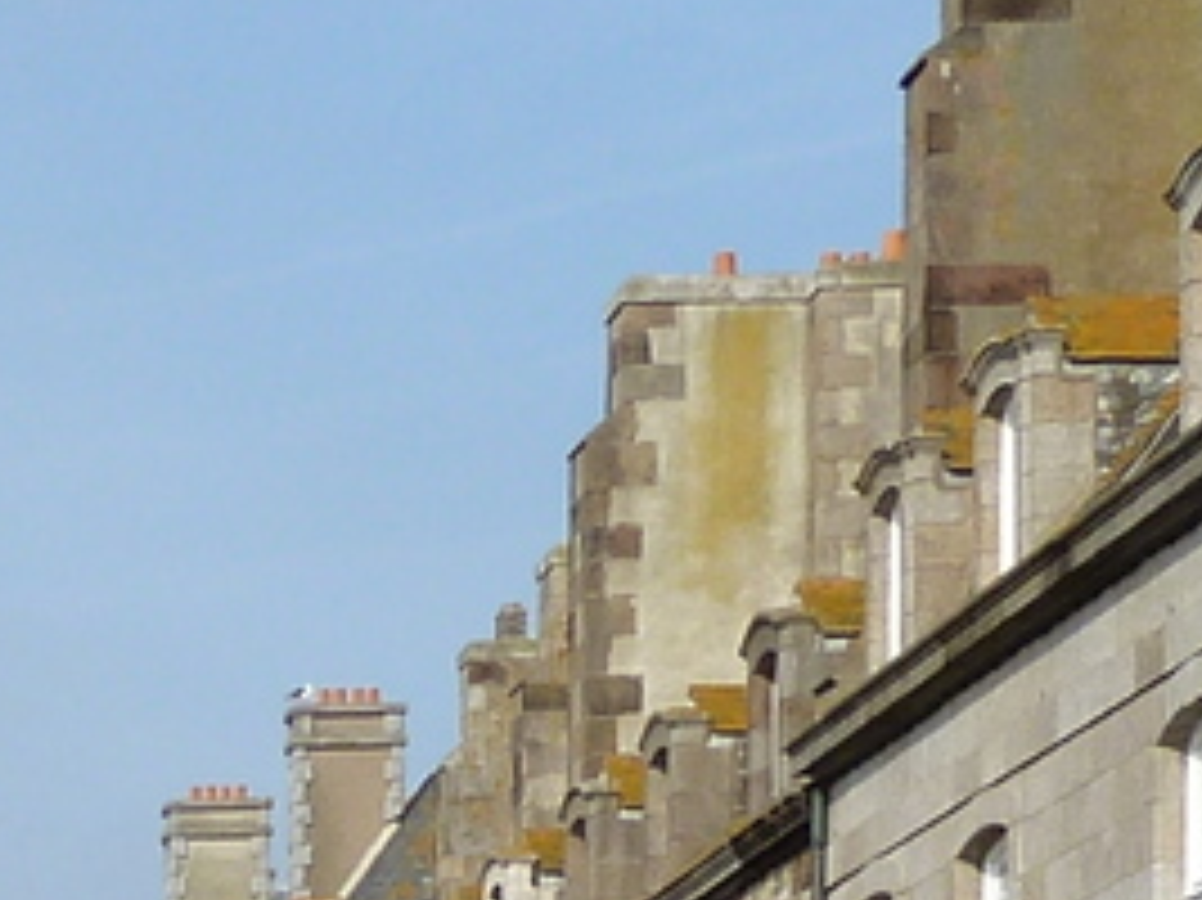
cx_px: -783
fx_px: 5206
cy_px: 2079
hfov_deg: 12.3
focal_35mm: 150
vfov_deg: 9.0
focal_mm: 4.1
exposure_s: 1/500
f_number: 4.5
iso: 80
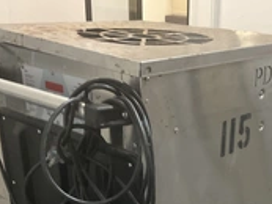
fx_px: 527
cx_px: 175
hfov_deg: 28.8
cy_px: 223
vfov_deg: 20.9
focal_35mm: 67
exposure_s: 1/30
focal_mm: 3
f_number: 1.8
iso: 250
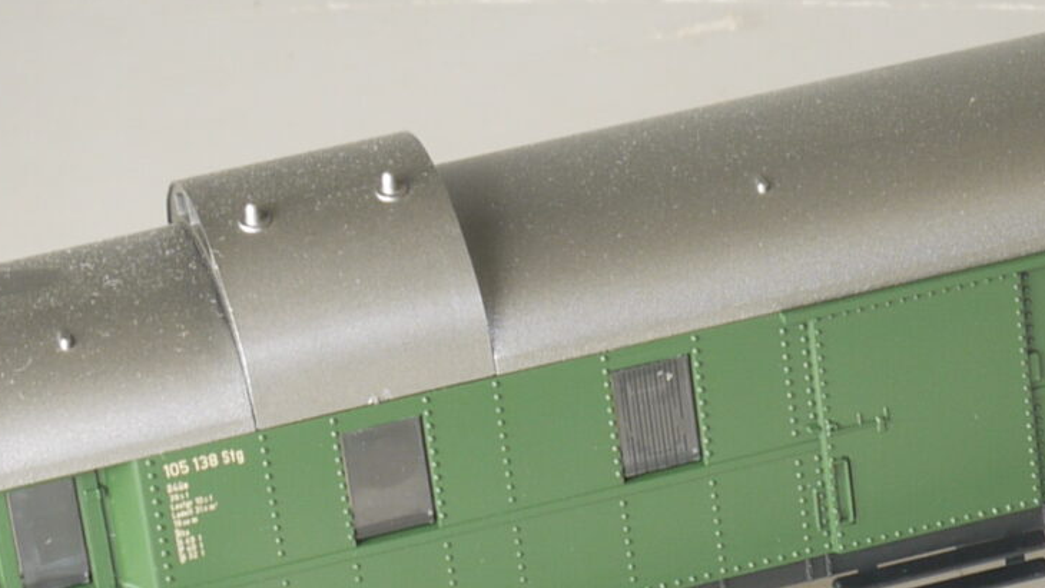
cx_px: 1055
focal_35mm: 214
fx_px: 5931
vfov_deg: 5.7
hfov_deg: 10.0
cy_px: 382
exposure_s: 1/10
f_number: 9
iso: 100
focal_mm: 25
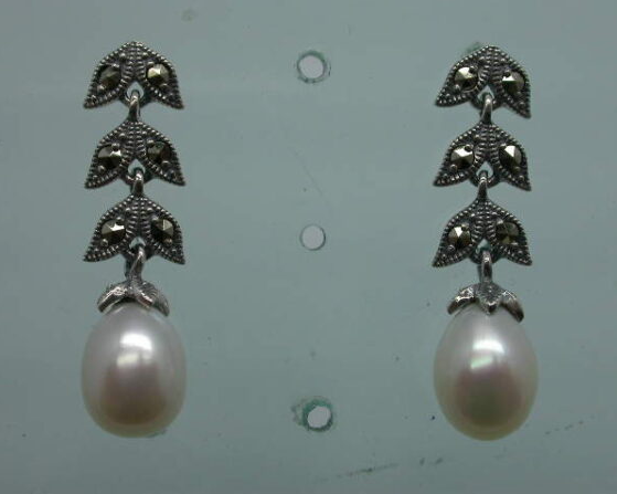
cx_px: 309
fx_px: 1625
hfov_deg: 21.5
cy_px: 246
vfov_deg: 17.3
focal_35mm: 89
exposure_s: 1/56.2
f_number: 6.5
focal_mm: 17.7
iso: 100
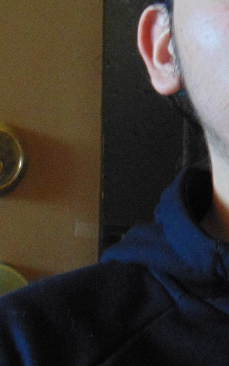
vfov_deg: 7.2
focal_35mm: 290
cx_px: 294
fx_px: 2896
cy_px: 33
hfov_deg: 4.5
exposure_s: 1/50
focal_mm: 19.4
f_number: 3.9
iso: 320
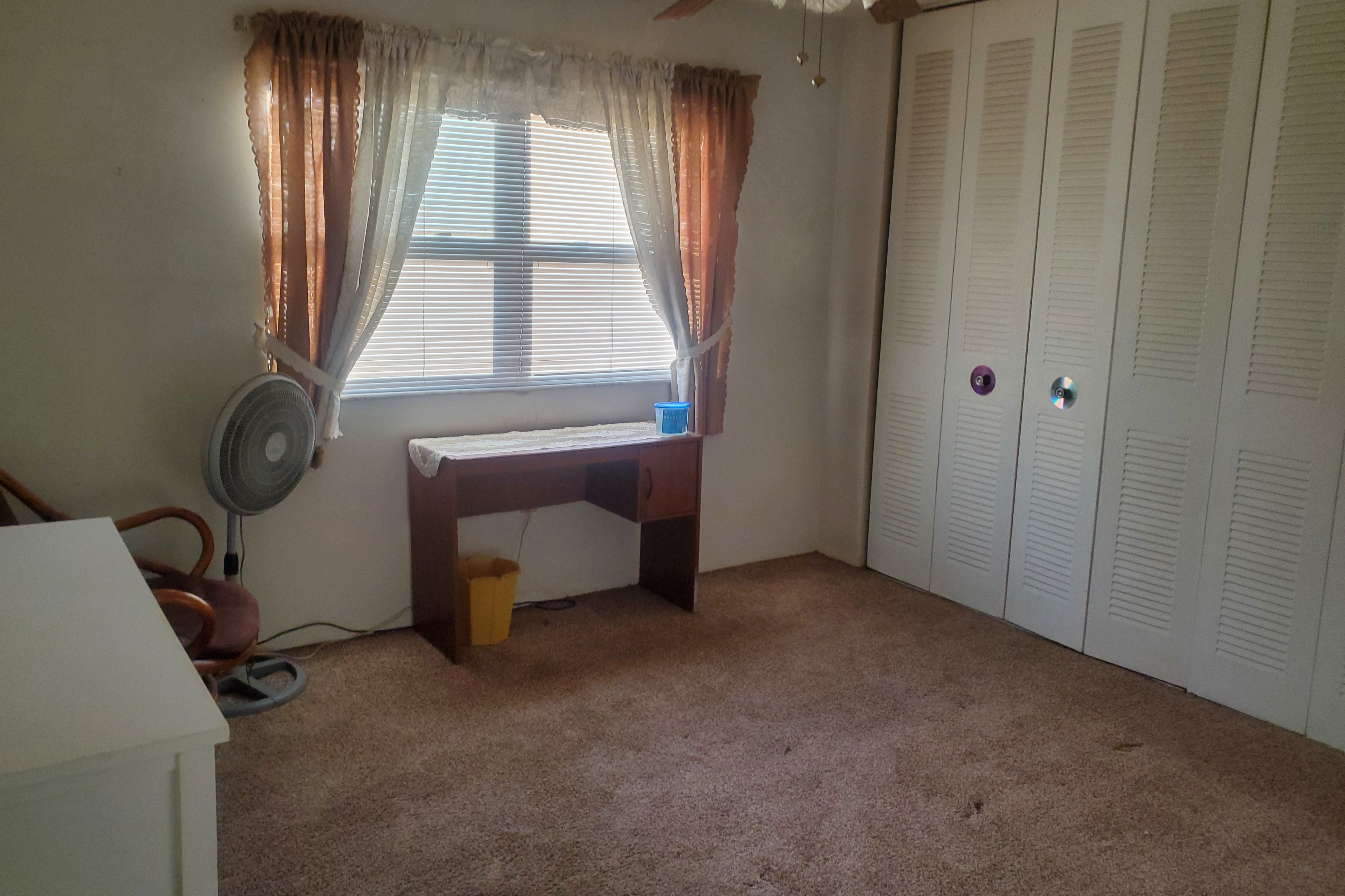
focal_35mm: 28
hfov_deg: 65.5
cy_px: 387
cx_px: 680
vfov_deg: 46.3
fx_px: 1046
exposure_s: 1/120
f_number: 2.4
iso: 200
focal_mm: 4.3
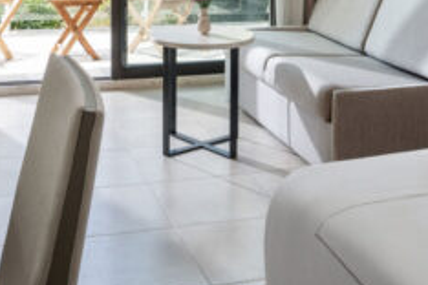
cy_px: -98
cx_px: 198
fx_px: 773
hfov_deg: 30.9
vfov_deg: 19.2
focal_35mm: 65
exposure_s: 1/200
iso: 160
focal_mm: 19
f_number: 8
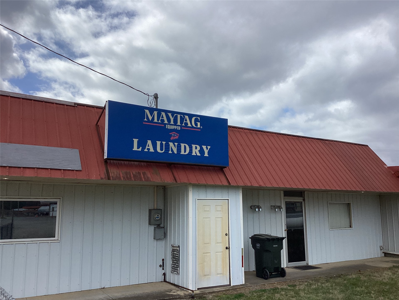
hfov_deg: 58.4
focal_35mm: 31
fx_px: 357
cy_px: 150
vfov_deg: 45.4
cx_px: 200
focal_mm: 3.3
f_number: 2.4
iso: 25
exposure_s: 1/2203
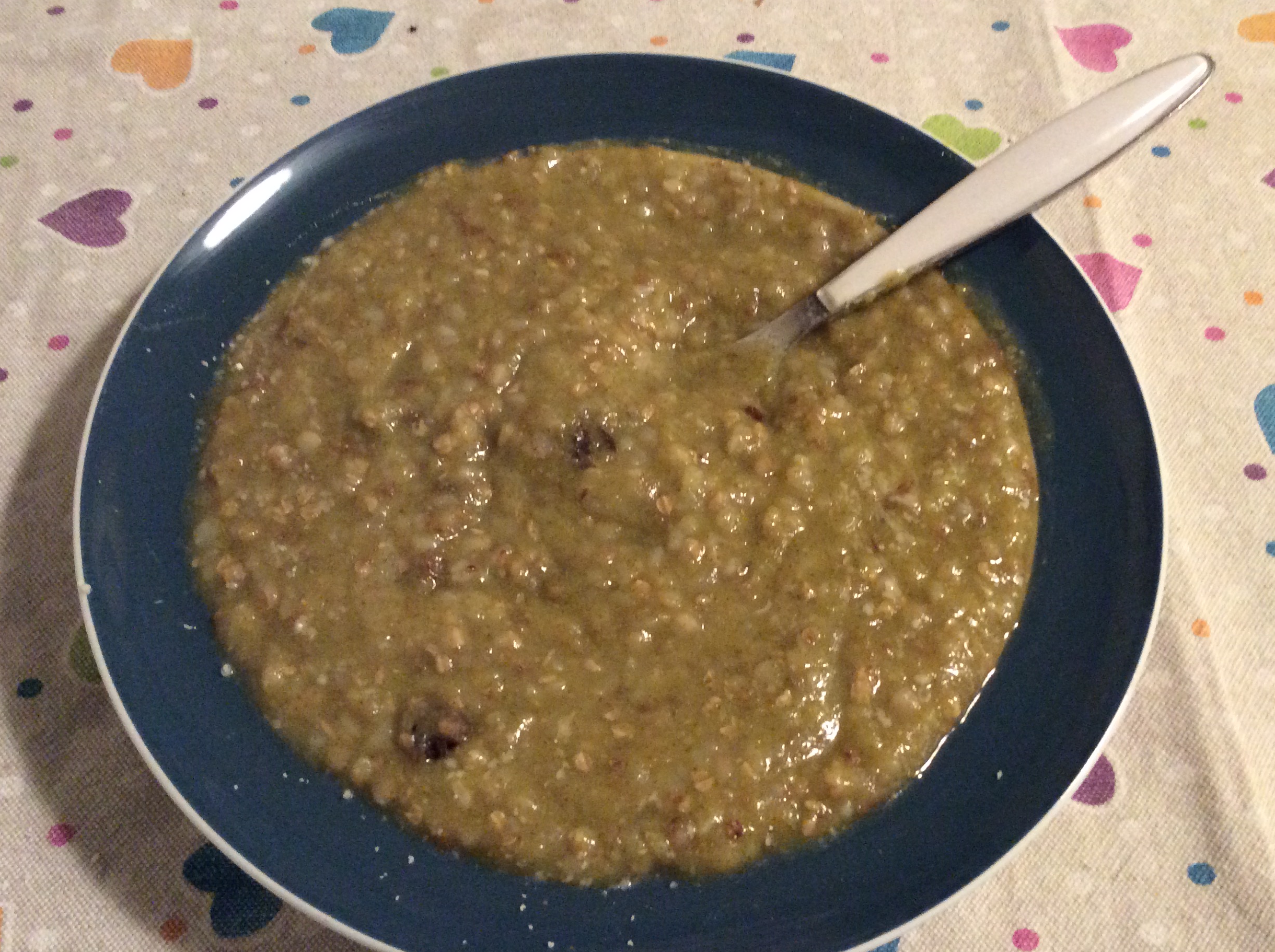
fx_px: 1250
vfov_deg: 41.7
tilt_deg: -60.8
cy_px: 479
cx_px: 651
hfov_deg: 54.0
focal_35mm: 34
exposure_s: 1/25
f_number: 2.4
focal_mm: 3.3
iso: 250
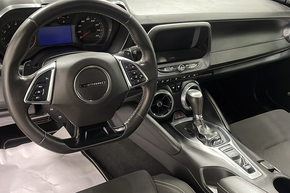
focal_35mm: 30
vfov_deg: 43.6
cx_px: 145
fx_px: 242
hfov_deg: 61.9
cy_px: 92
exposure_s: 1/40
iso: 500
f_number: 1.6
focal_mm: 5.1
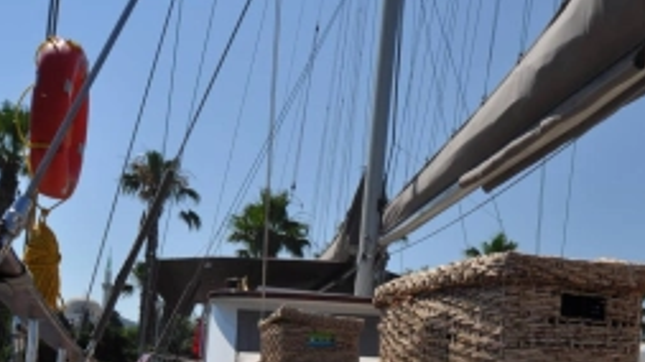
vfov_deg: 26.3
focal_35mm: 41
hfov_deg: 48.6
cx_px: 426
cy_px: 416
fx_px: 701
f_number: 11
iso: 200
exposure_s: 1/500
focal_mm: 12
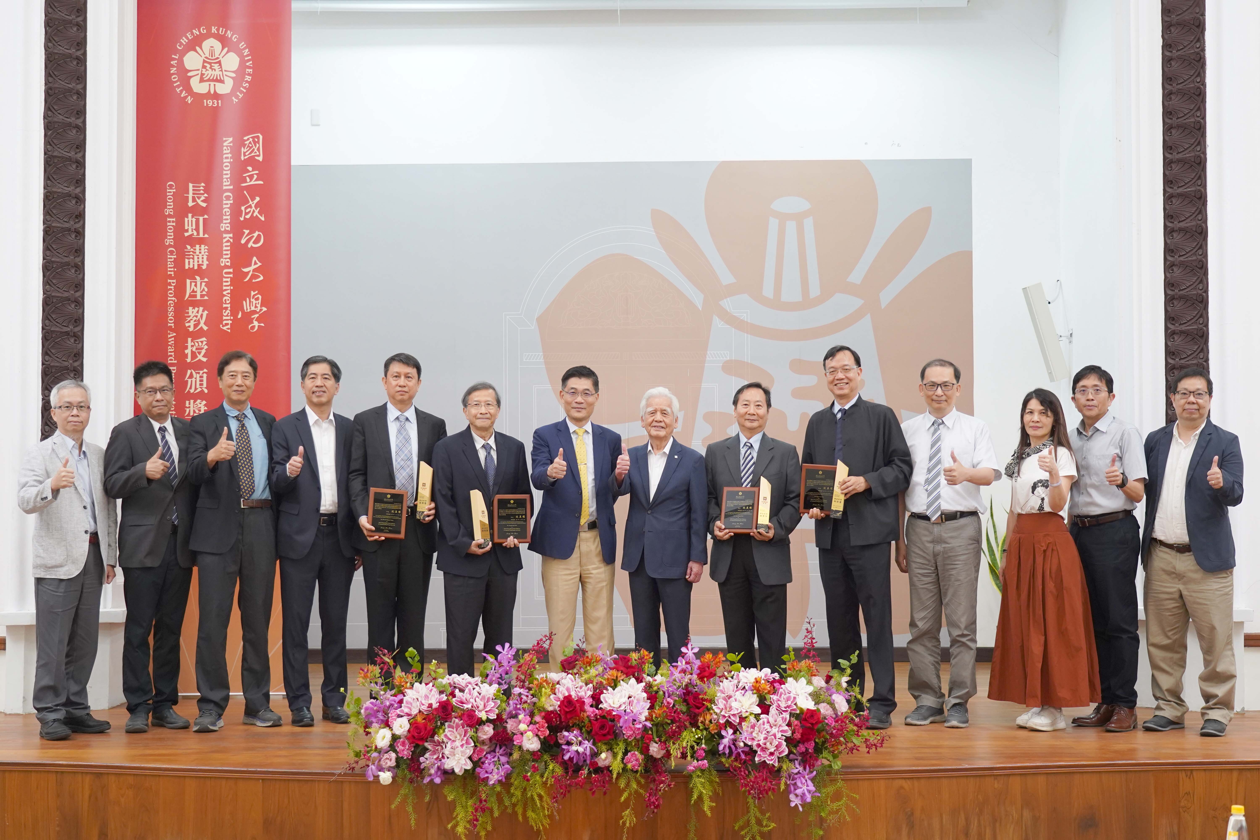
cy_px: 420
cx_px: 630
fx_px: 1435
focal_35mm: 41
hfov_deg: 47.4
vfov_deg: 32.6
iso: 1600
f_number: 4
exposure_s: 1/100
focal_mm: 41
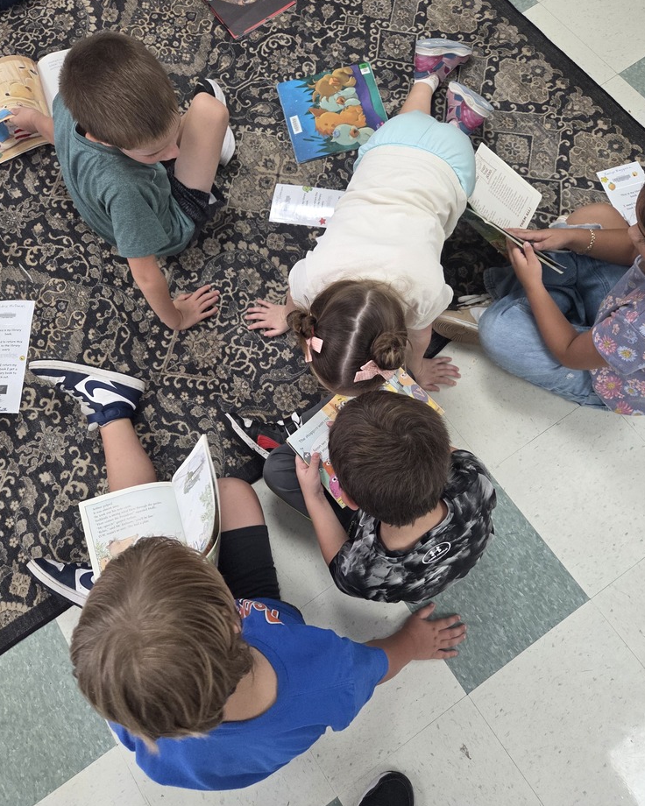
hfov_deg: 56.8
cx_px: 321
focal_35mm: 25
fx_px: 597
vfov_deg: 68.0
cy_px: 366
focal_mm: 5.4
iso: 250
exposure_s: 1/120
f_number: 1.8
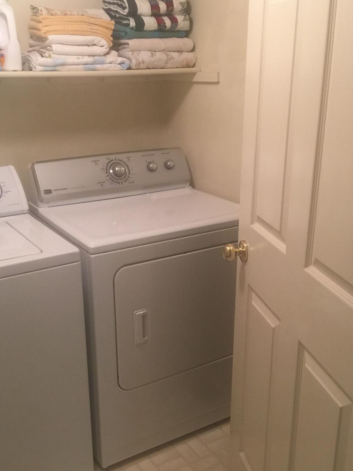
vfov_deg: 47.8
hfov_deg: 36.7
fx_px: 530
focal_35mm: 39
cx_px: 151
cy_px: 258
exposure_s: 1/15
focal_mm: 4.15
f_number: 2.2
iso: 64
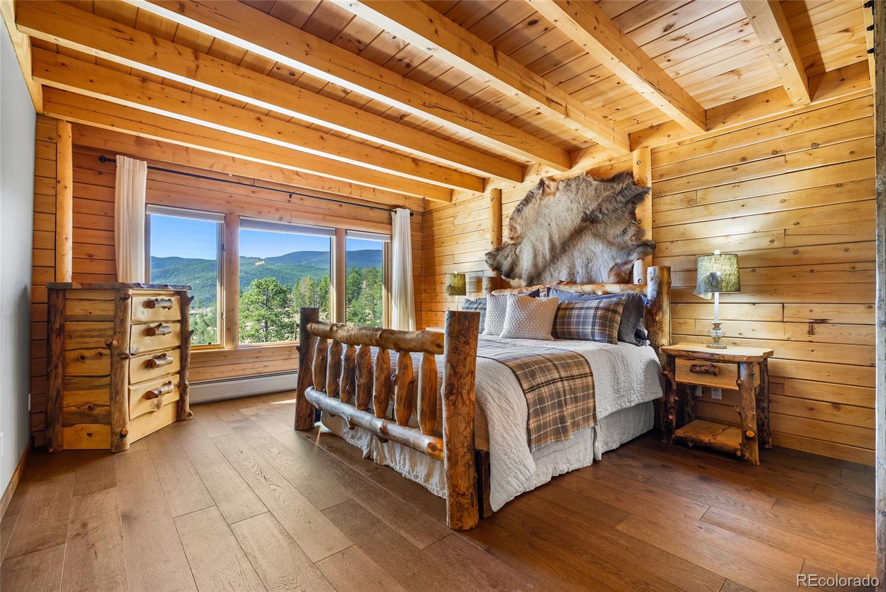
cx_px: 443
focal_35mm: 16
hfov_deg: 96.7
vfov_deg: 73.8
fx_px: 394
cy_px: 296
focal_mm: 16
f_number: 8
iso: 200
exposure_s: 1/60
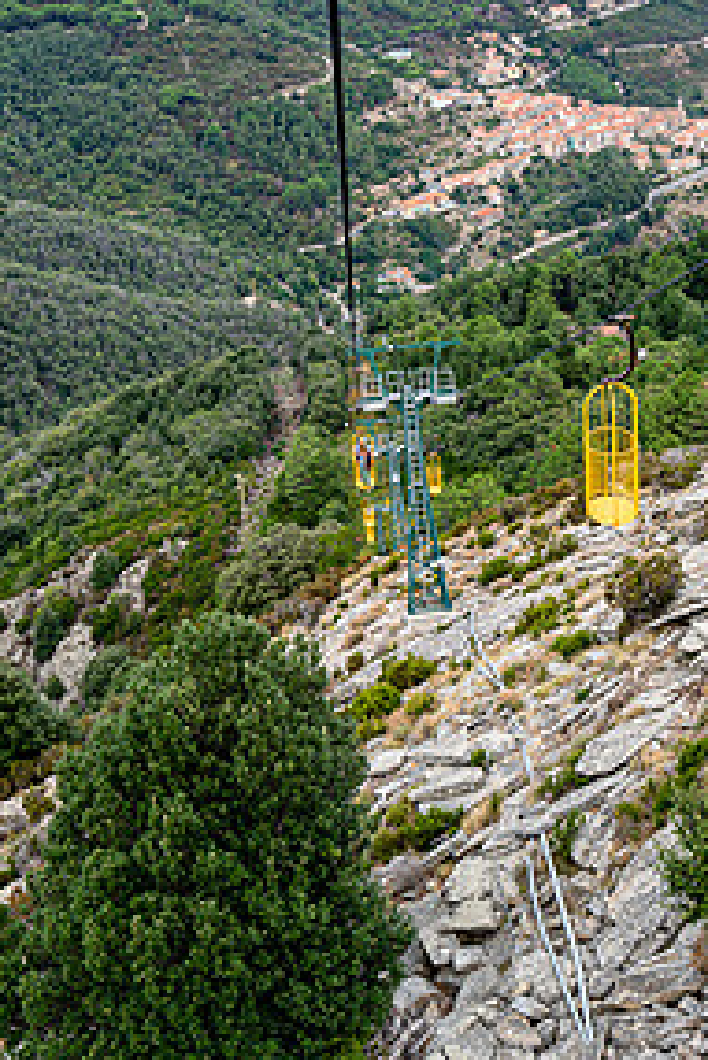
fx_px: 1620
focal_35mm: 55
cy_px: 271
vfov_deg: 35.5
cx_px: 434
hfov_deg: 24.6
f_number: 6.3
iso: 200
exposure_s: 1/200
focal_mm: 35
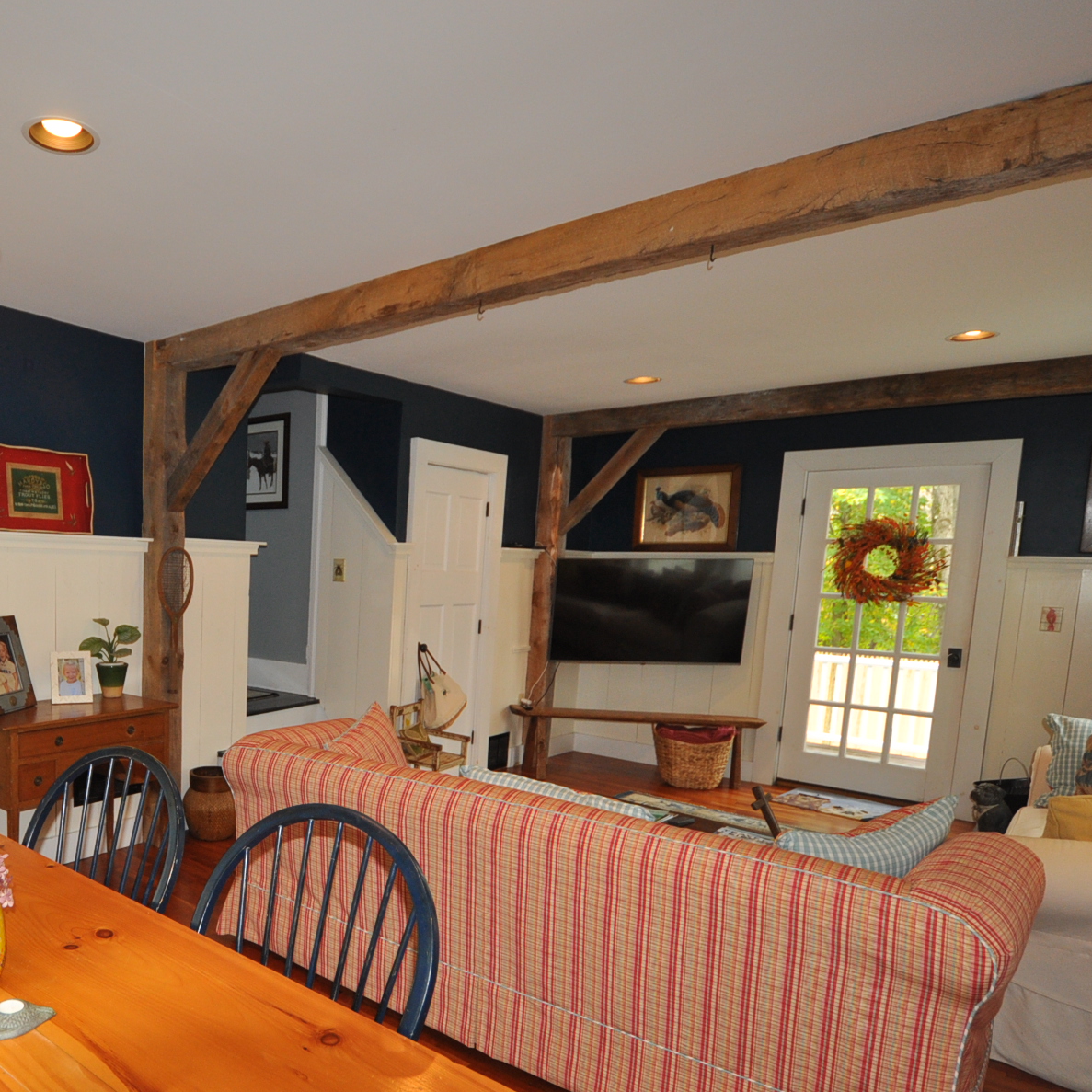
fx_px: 821
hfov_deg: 62.2
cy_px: 653
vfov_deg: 66.6
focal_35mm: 23
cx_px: 236
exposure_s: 1/125
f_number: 3.5
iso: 500
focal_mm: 10
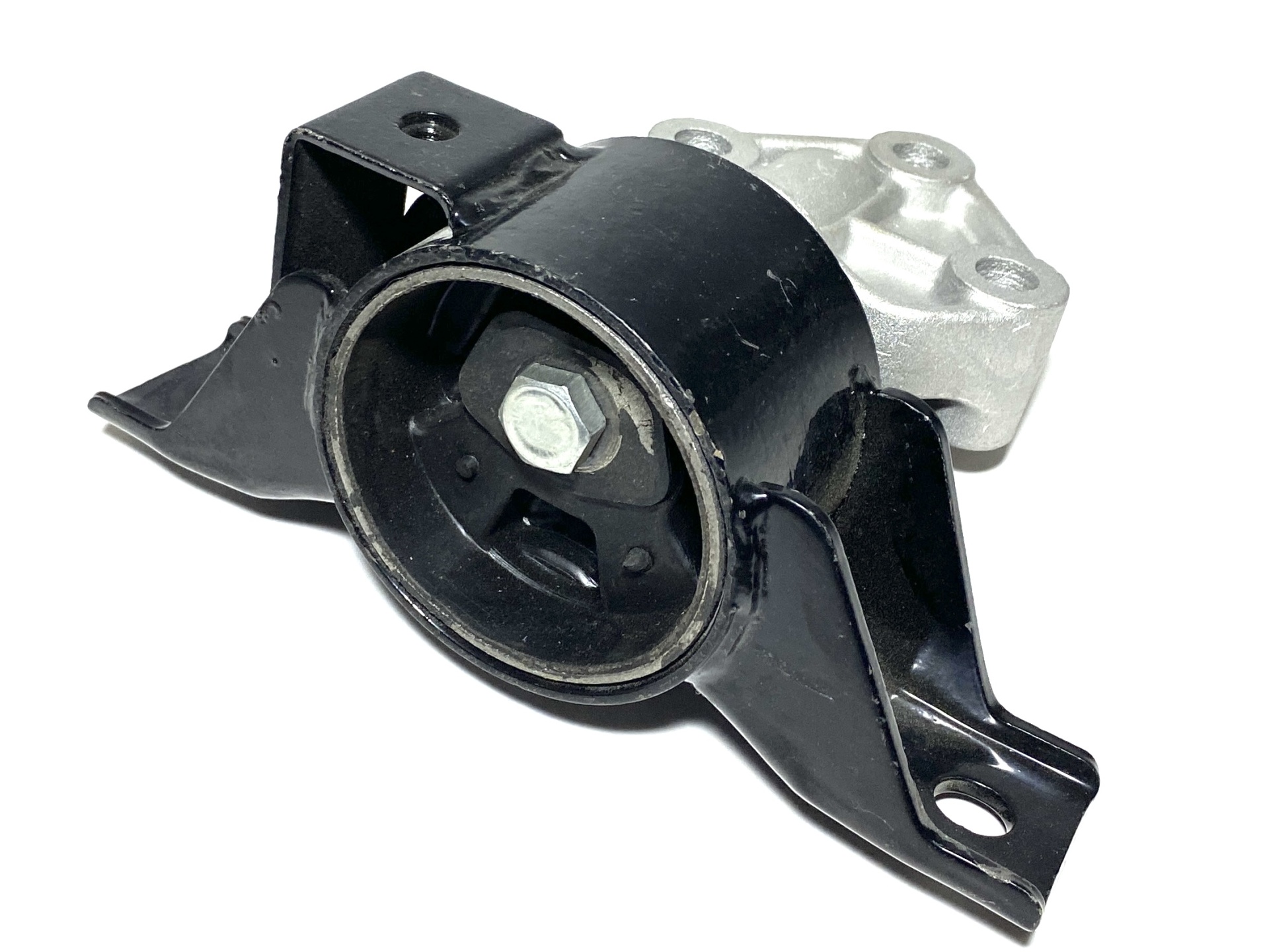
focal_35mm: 26
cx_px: 634
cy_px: 476
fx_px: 953
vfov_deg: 53.1
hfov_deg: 67.3
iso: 80
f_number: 1.8
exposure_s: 1/100
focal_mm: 4.25
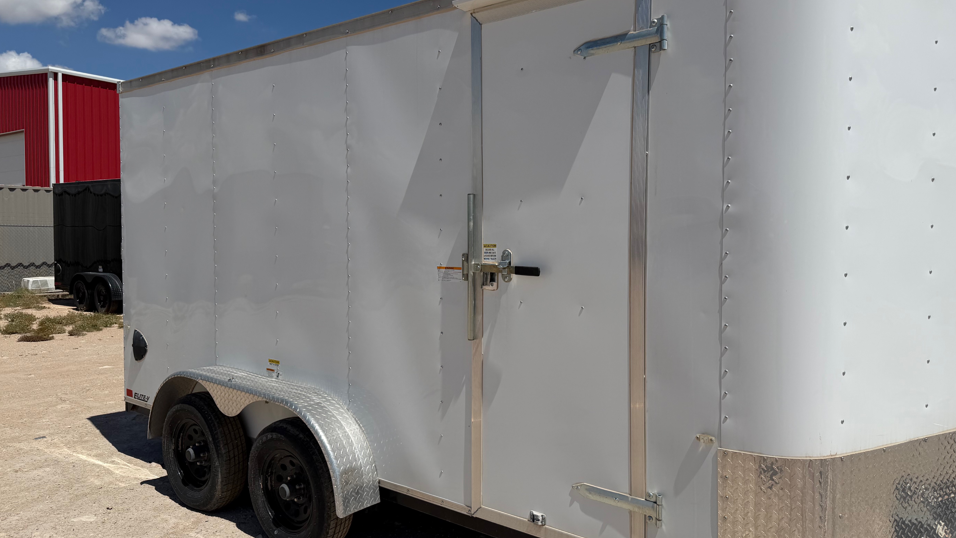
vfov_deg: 42.9
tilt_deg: +0.5
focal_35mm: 27
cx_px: 491
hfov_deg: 69.8
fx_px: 684
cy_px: 263
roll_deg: +0.2
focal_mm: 6.76
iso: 80
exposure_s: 1/14286
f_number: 1.78
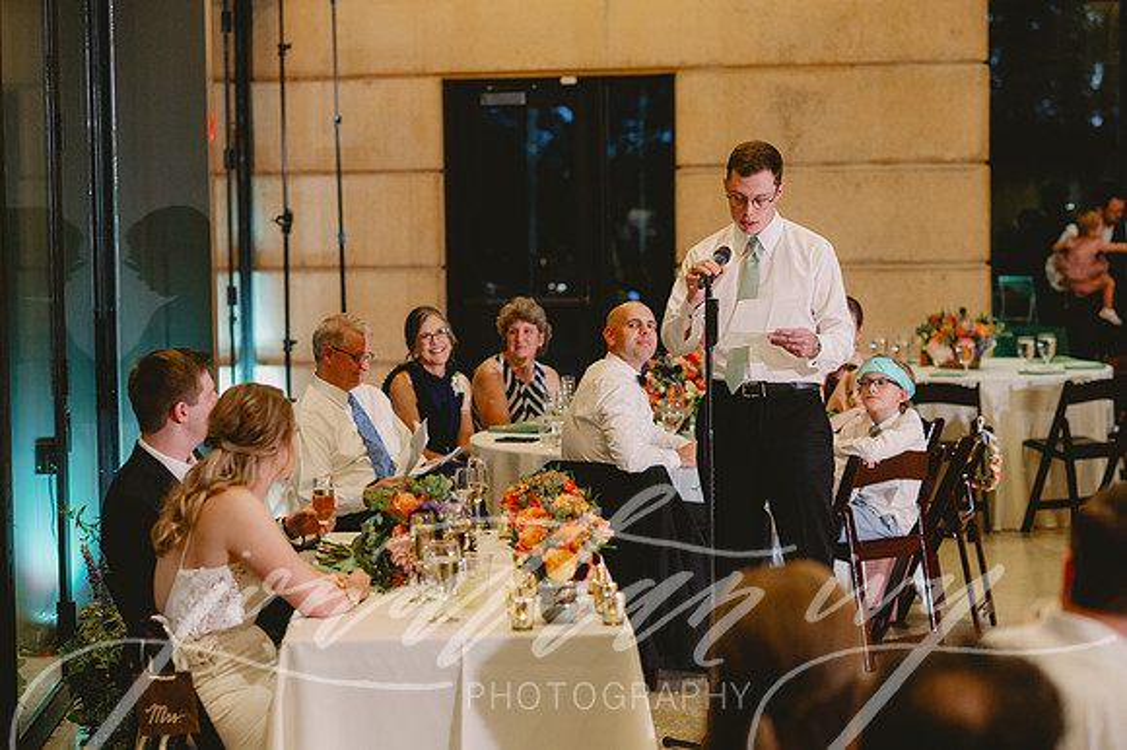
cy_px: 375
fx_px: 2659
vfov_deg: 16.1
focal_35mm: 85
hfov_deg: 23.9
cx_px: 564
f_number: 2.8
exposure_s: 1/160
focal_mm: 85
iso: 2000
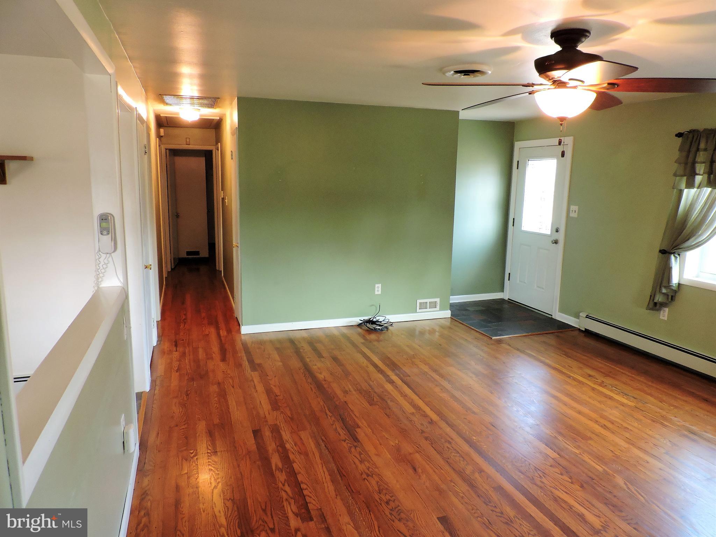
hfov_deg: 71.6
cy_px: 268
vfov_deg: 56.8
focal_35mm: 24
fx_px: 496
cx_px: 358
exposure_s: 1/30
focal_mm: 4.3
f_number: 3
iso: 400
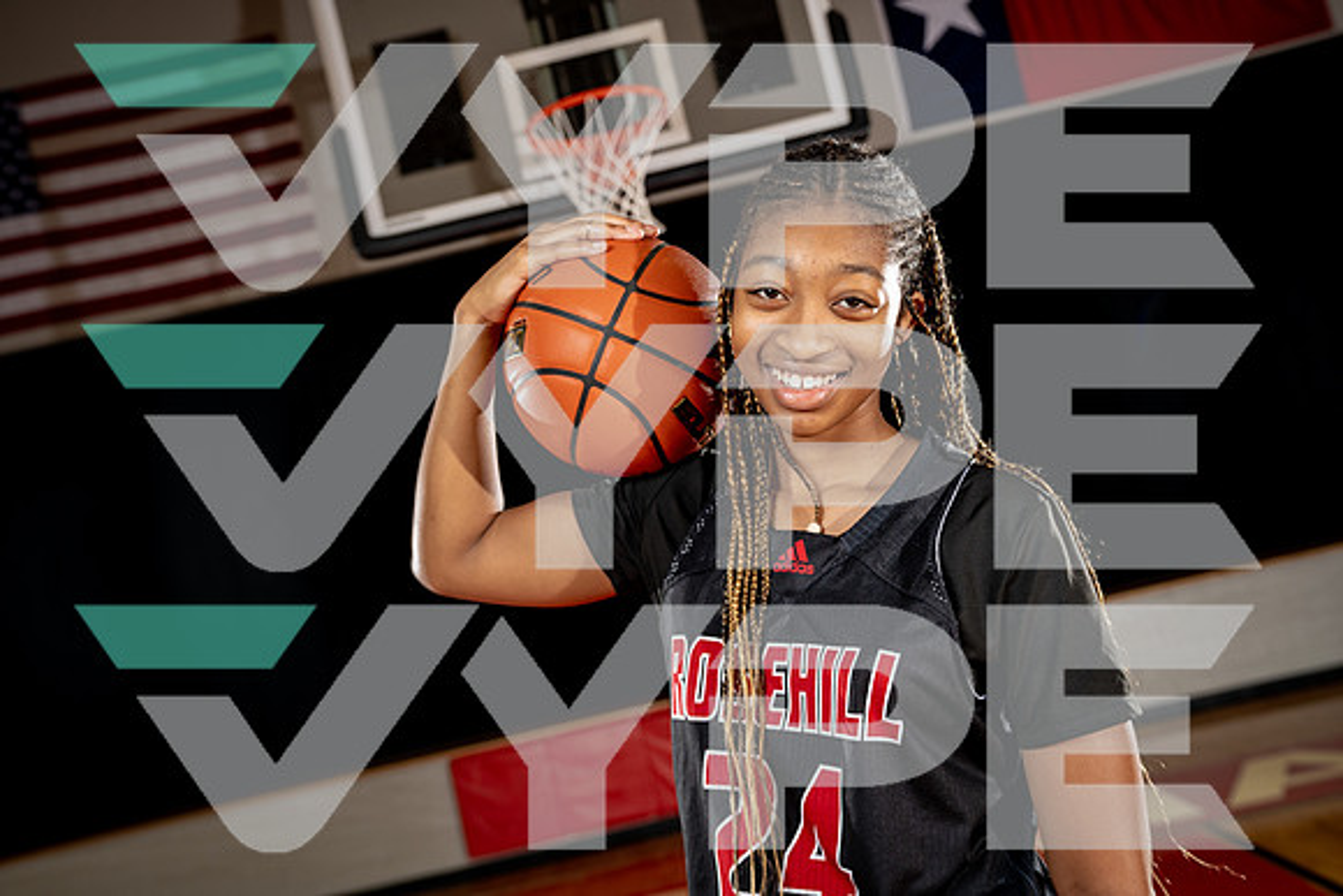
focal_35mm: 39
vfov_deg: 34.2
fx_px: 1455
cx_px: 672
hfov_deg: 49.5
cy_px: 448
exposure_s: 1/250
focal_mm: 39
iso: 400
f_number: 4.5
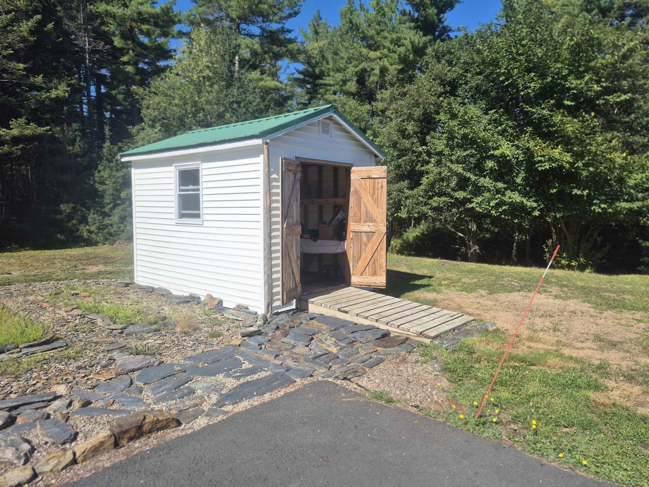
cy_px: 244
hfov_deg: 73.9
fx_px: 431
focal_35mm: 23
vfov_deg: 58.9
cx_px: 324
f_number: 1.8
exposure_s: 1/1984
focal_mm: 5.4
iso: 25
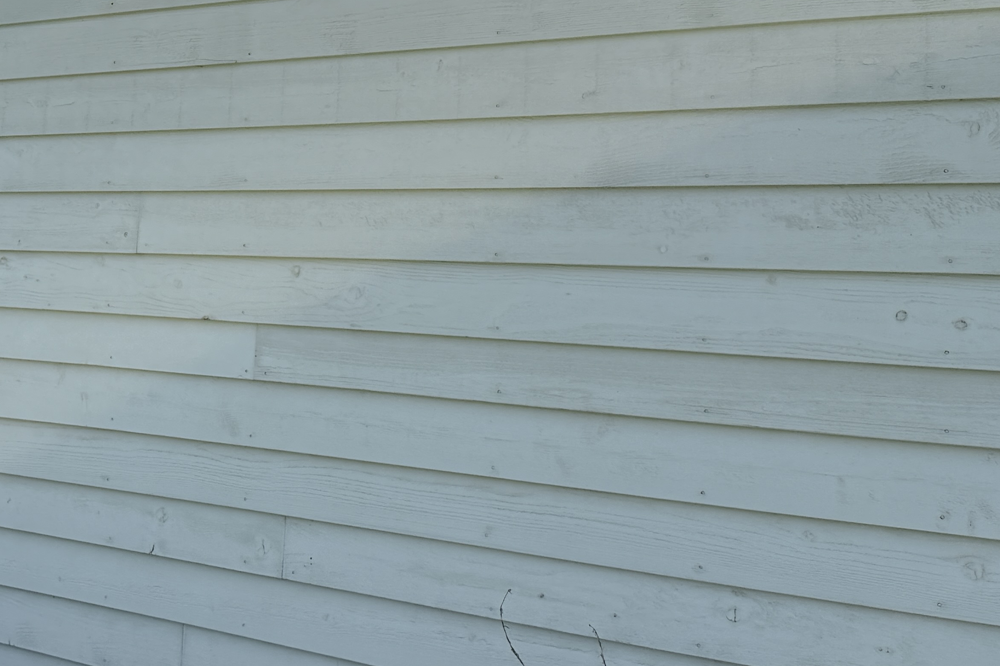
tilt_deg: +0.1
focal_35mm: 61
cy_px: 226
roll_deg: -0.1
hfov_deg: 31.4
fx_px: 1694
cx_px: 105
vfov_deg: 22.2
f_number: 1.78
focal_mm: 6.76
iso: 100
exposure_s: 1/1855
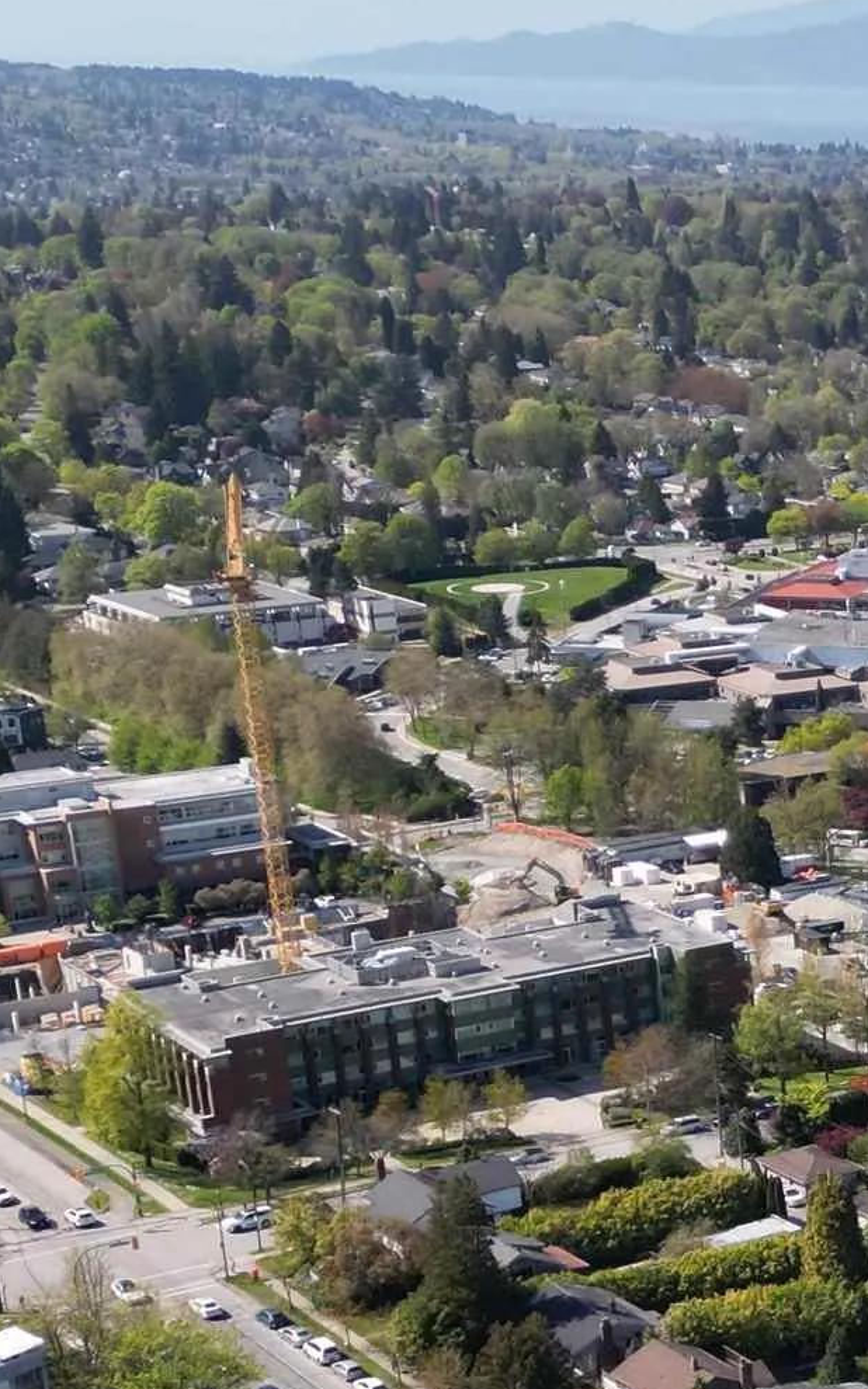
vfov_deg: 25.6
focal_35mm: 79
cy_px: 1163
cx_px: 1480
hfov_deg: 14.8
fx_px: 2991
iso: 140
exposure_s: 1/160
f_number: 1.7
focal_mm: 6.72
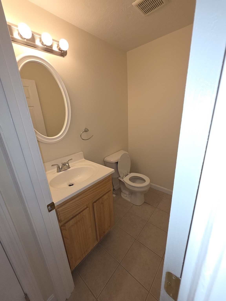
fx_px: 113
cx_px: 113
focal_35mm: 13
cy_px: 150
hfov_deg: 89.9
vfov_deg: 106.2
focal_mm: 2.2
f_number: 1.9
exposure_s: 1/60
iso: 40
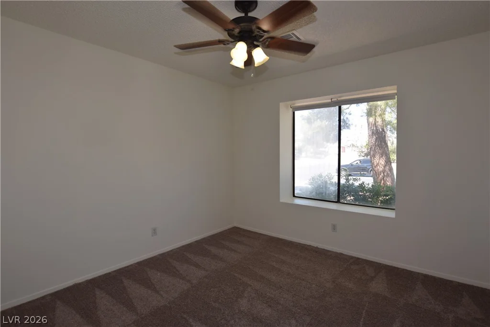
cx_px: 245
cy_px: 164
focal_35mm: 17
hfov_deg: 92.4
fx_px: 235
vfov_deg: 69.7
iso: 280
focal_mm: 11.5
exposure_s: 1/125
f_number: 5.6
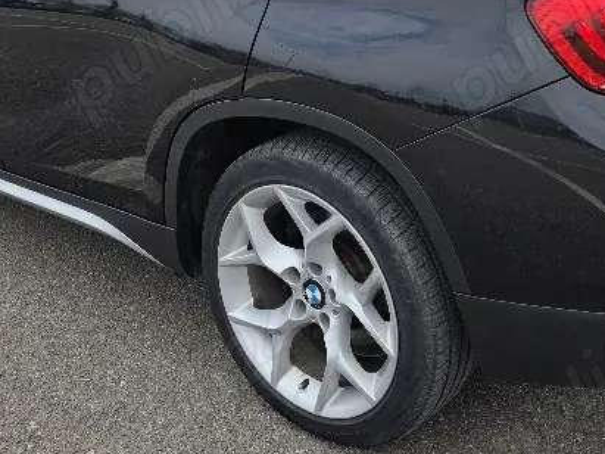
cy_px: 6
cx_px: 324
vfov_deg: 24.9
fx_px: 978
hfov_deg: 34.3
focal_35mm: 56
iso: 80
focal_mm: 6.3
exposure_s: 1/5000
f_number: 1.7
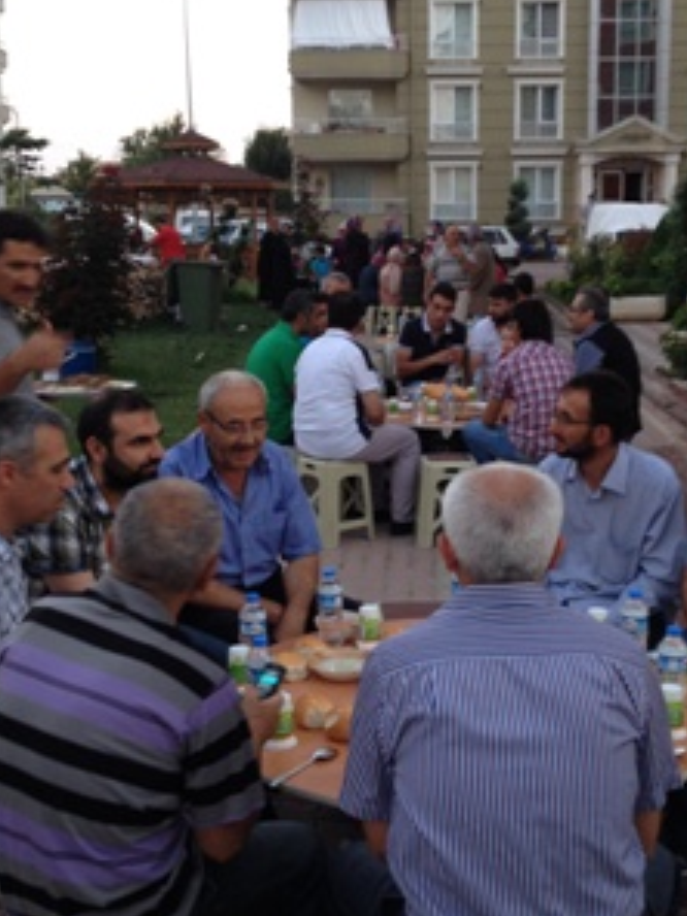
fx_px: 1402
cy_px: 424
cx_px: 402
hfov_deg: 27.5
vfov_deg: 36.2
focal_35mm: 53
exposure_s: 1/20
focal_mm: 4.28
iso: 80
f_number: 2.4
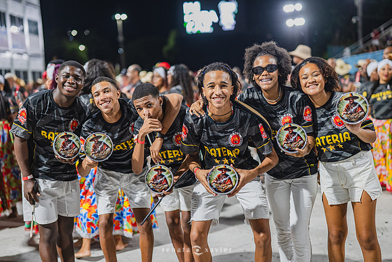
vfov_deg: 27.0
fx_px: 545
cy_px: 131
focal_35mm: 50
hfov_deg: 39.6
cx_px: 196
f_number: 1.6
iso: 1600
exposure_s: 1/1000
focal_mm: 50
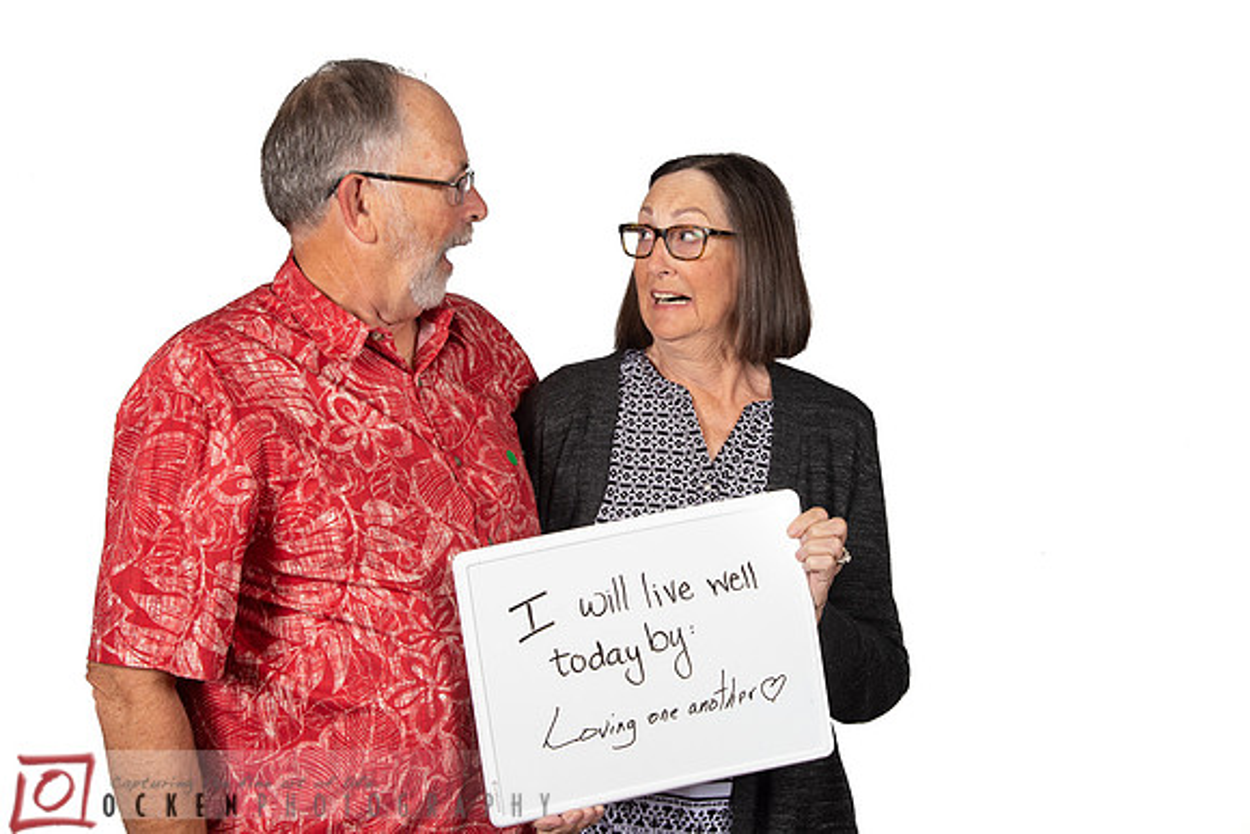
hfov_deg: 32.8
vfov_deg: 22.2
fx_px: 2123
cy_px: 324
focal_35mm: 61
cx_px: 683
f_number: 8
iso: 800
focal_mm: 50
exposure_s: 1/80
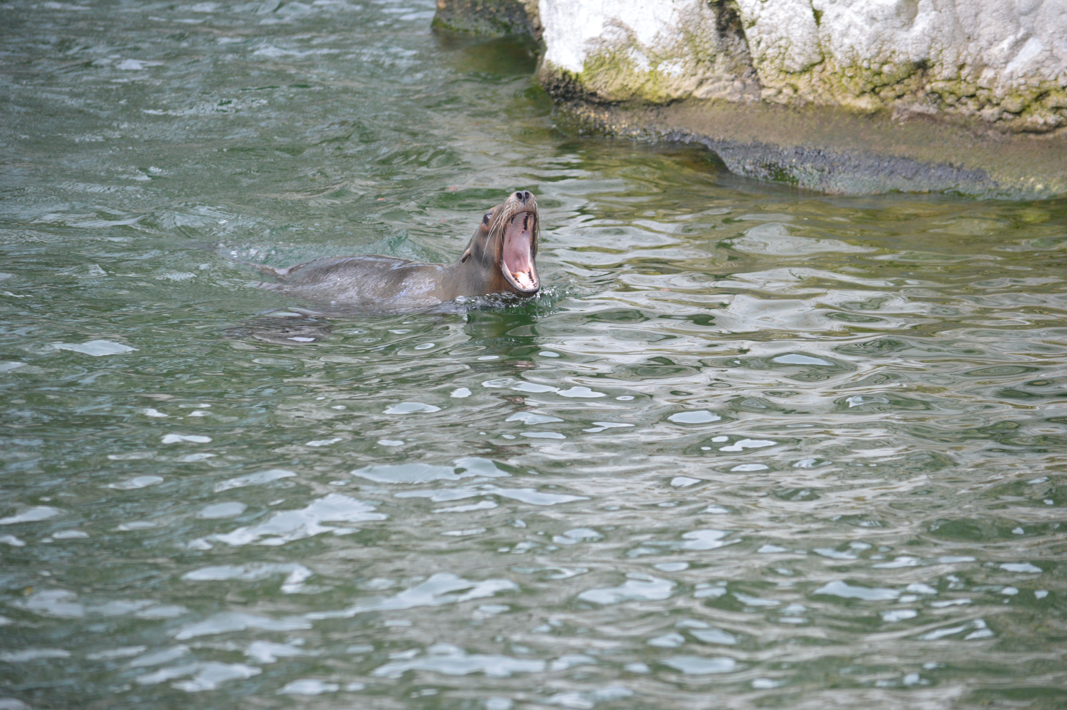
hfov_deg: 9.2
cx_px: 534
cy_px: 355
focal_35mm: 225
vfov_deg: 6.1
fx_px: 6663
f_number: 4.8
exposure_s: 1/500
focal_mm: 150
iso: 800
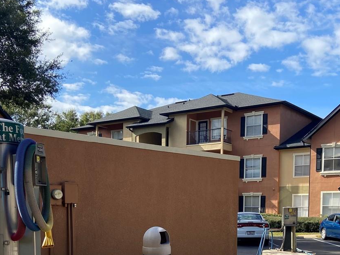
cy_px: 243
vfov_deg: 27.7
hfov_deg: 38.2
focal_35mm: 50
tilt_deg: -4.1
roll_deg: +0.9
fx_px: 491
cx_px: 160
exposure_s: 1/1808
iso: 32
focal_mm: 4.25
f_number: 1.8
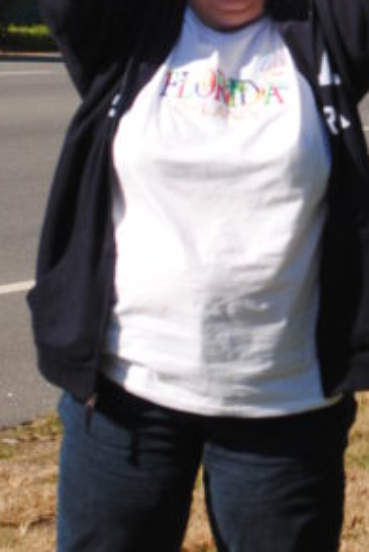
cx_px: 398
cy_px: -200
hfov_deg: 4.7
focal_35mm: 290
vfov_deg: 7.0
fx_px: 4449
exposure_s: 1/160
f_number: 8
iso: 200
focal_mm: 55
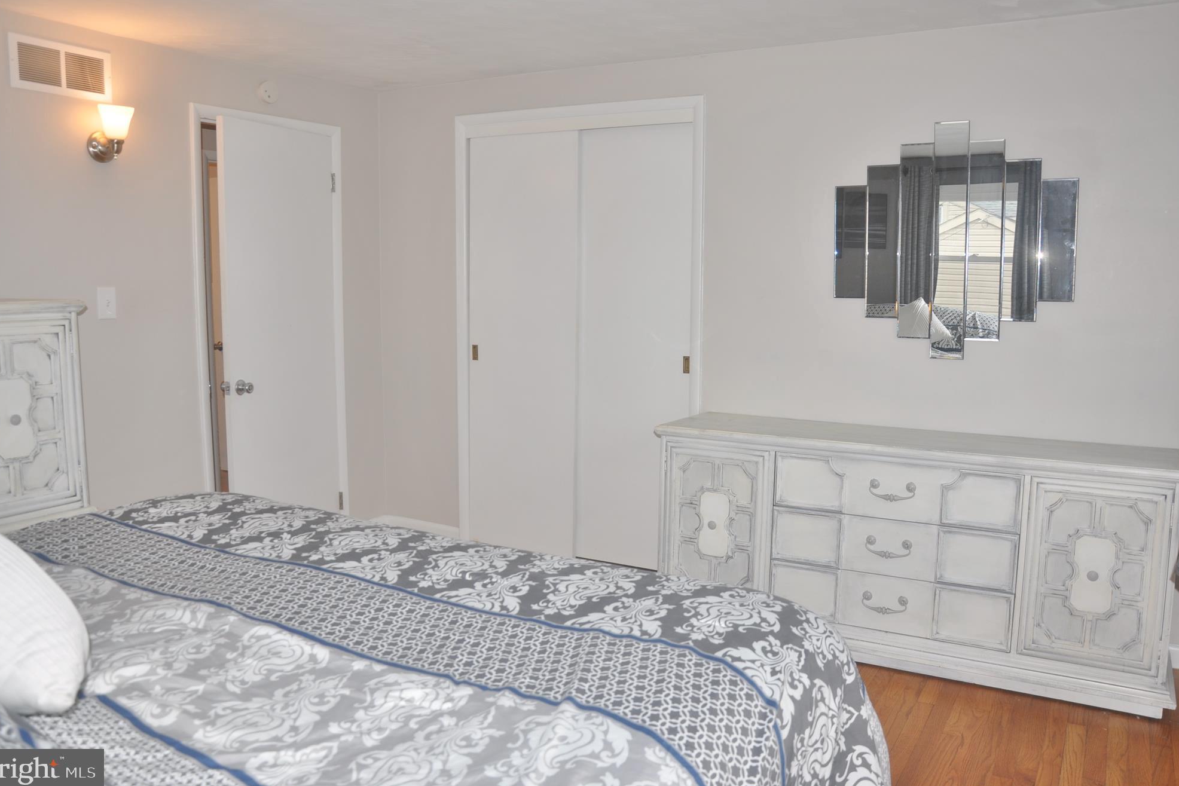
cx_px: 584
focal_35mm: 28
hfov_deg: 65.5
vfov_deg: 46.4
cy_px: 386
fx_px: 917
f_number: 5.6
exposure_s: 1/60
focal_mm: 18
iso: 200
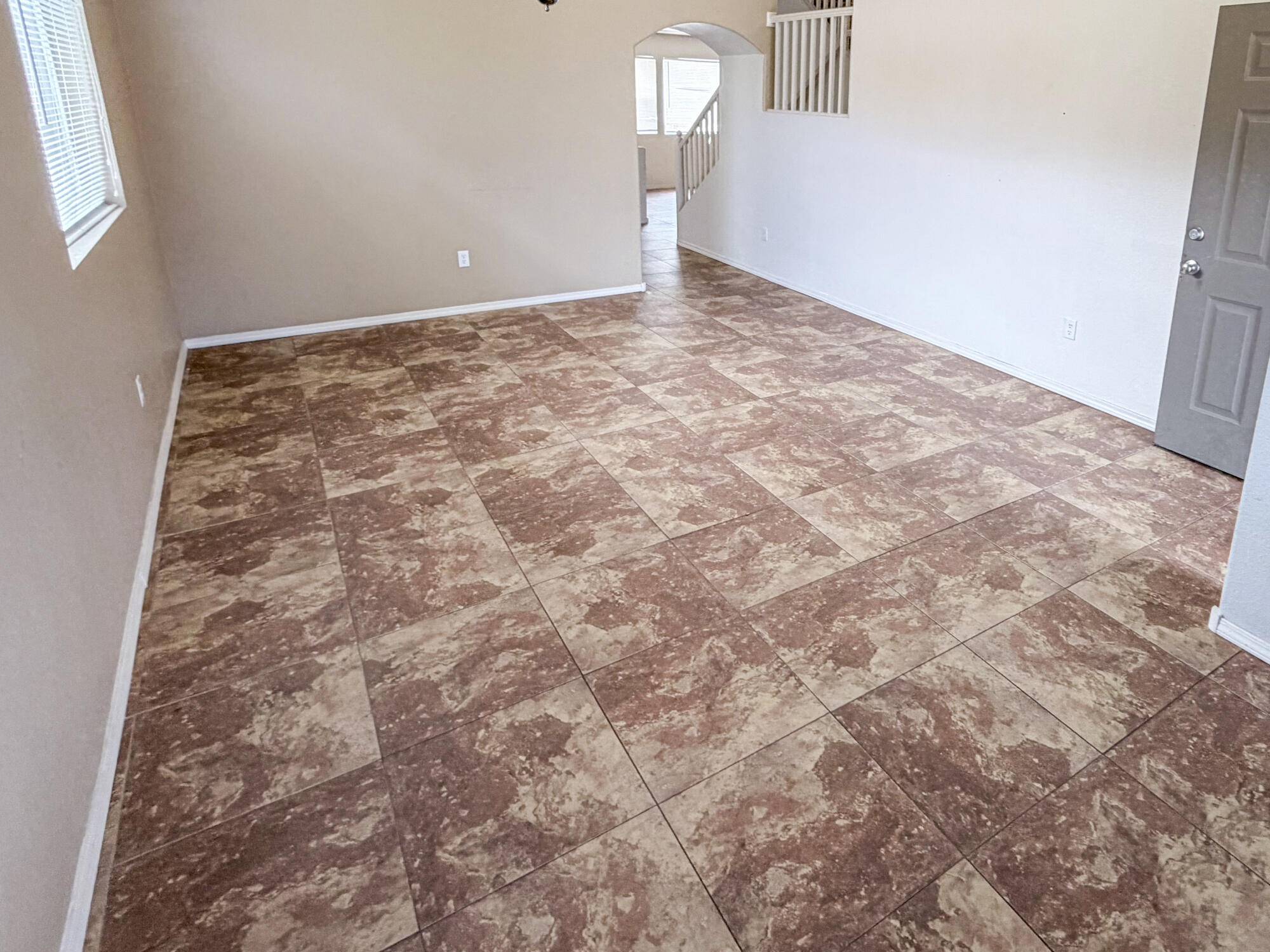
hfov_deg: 76.8
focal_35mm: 21
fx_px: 770
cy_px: 318
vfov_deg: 61.9
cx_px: 831
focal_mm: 2.22
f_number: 2.2
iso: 320
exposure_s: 1/120
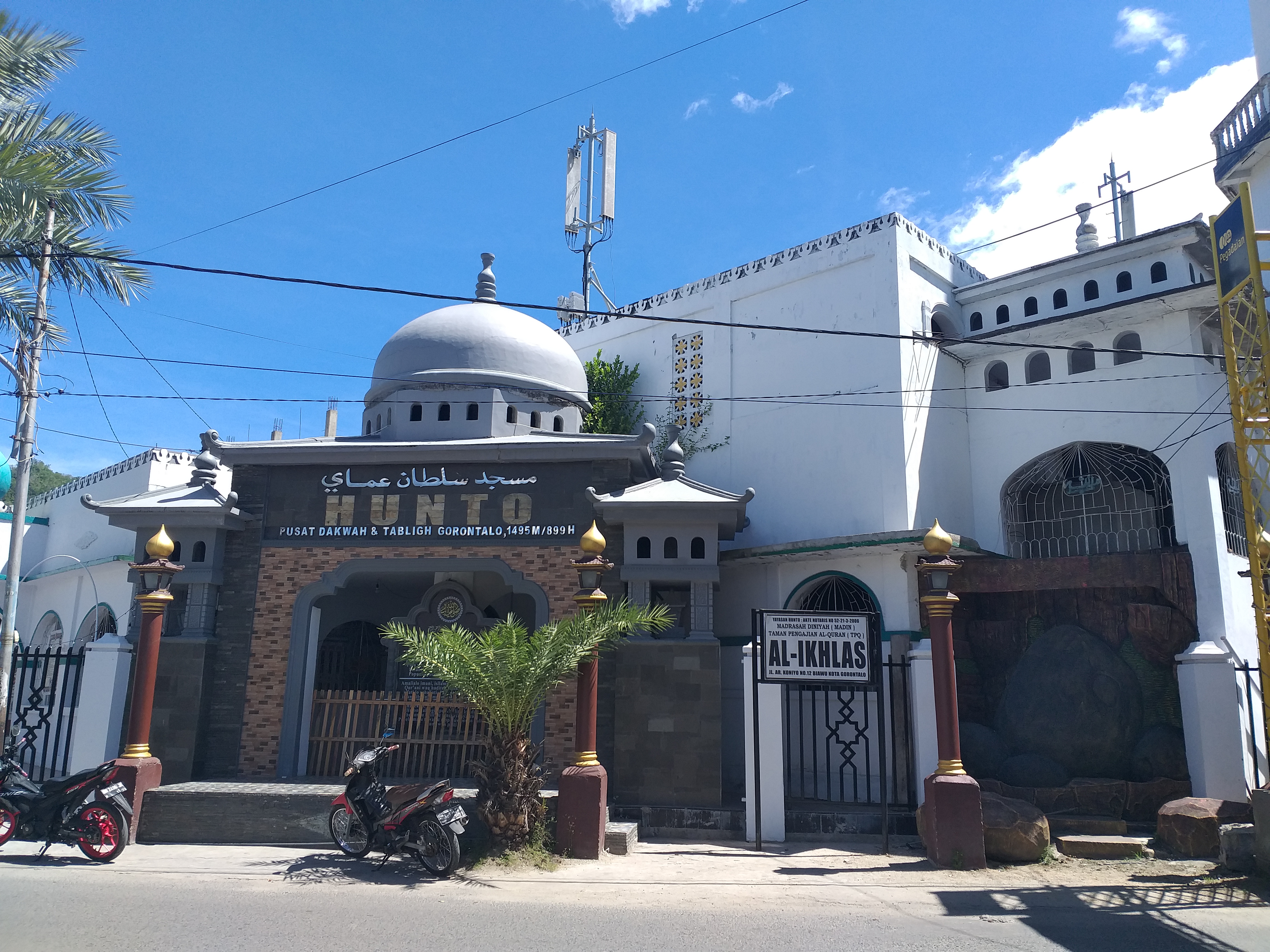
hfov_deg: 67.3
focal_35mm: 26
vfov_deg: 53.1
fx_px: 954
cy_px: 476
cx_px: 635
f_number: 1.7
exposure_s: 1/1180
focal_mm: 3.93
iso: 40
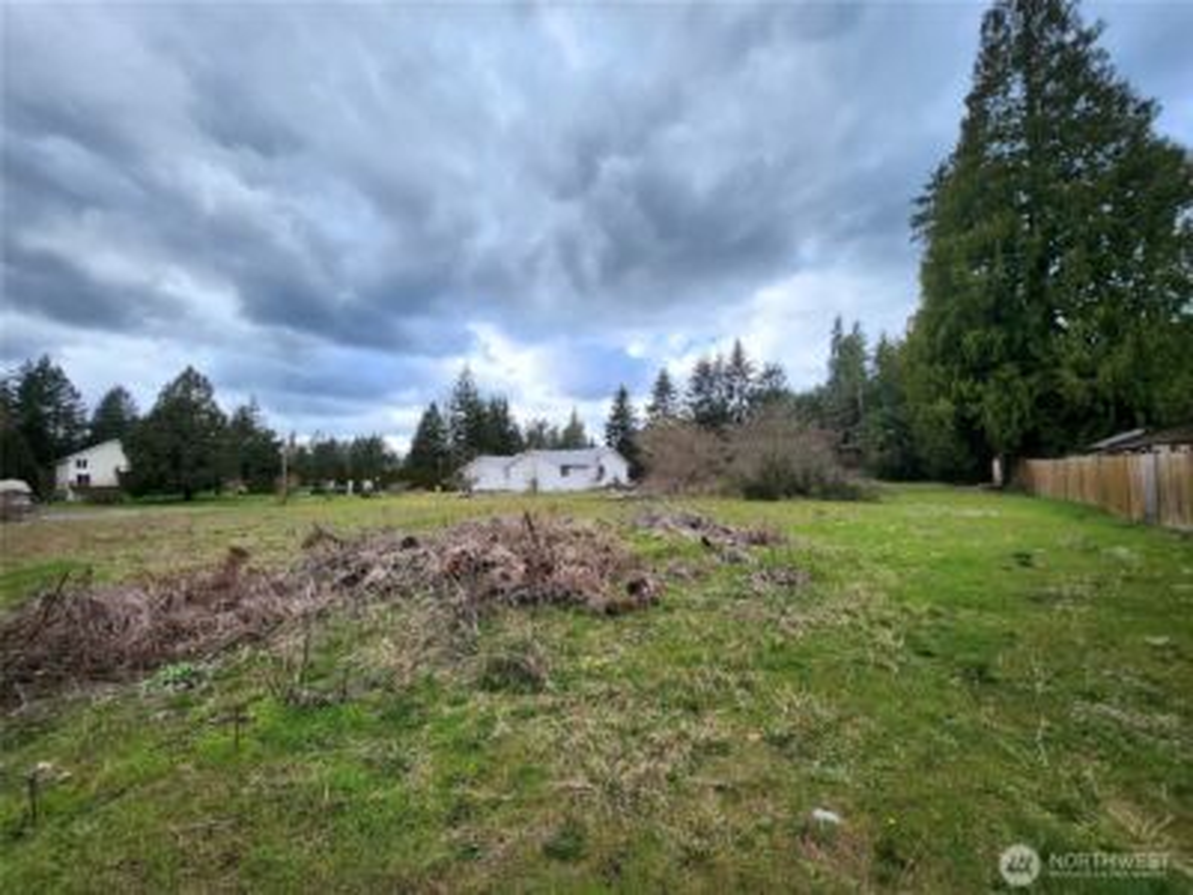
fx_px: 448
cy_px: 448
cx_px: 596
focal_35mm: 13
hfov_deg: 106.2
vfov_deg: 89.9
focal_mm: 1.74
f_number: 2.2
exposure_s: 1/357
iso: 32
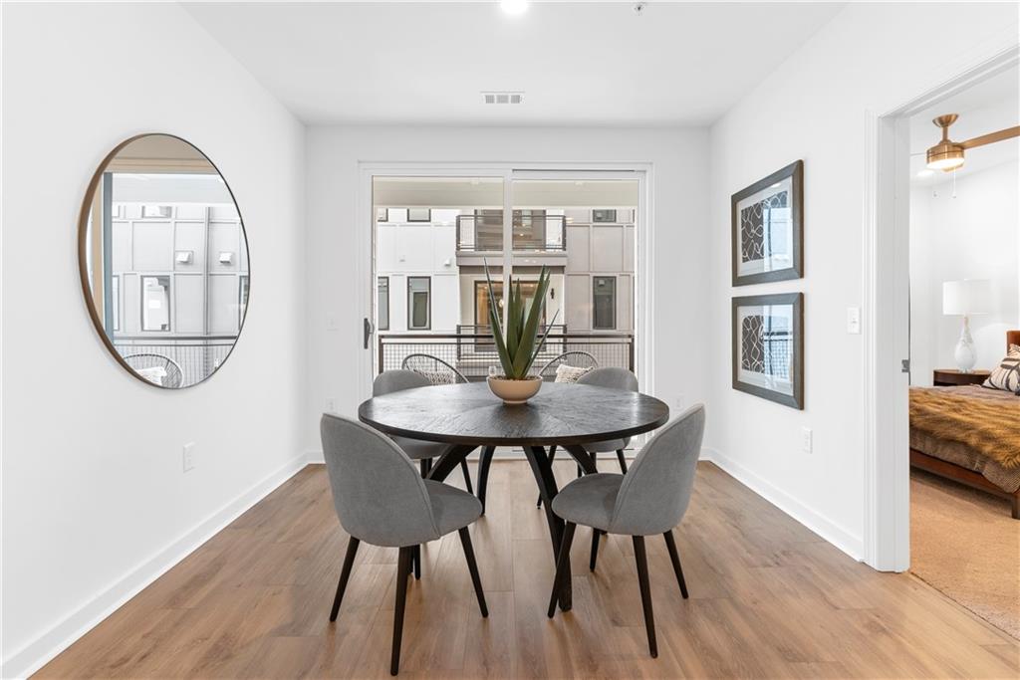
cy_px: 340
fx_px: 482
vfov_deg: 70.5
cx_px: 510
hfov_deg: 93.3
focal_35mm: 17
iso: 250
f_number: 8
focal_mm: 17
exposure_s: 1/3
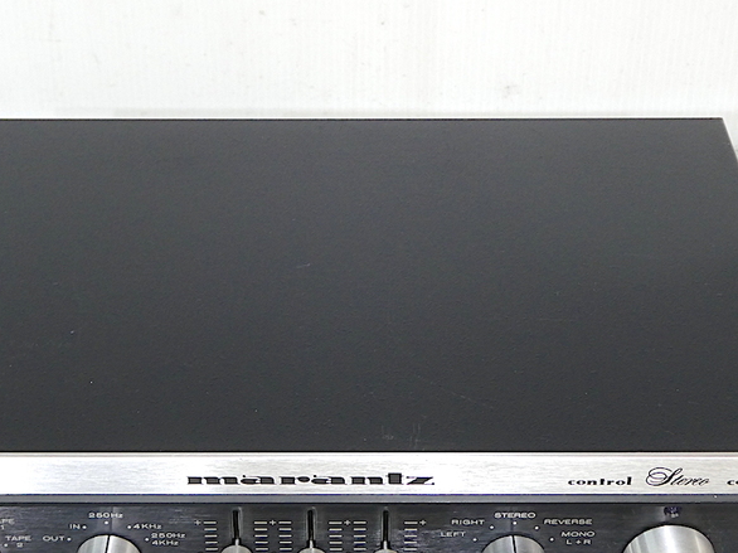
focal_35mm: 77
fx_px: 1641
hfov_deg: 25.3
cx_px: 314
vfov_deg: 19.1
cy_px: 310
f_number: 4
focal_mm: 8.4
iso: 200
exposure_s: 1/13
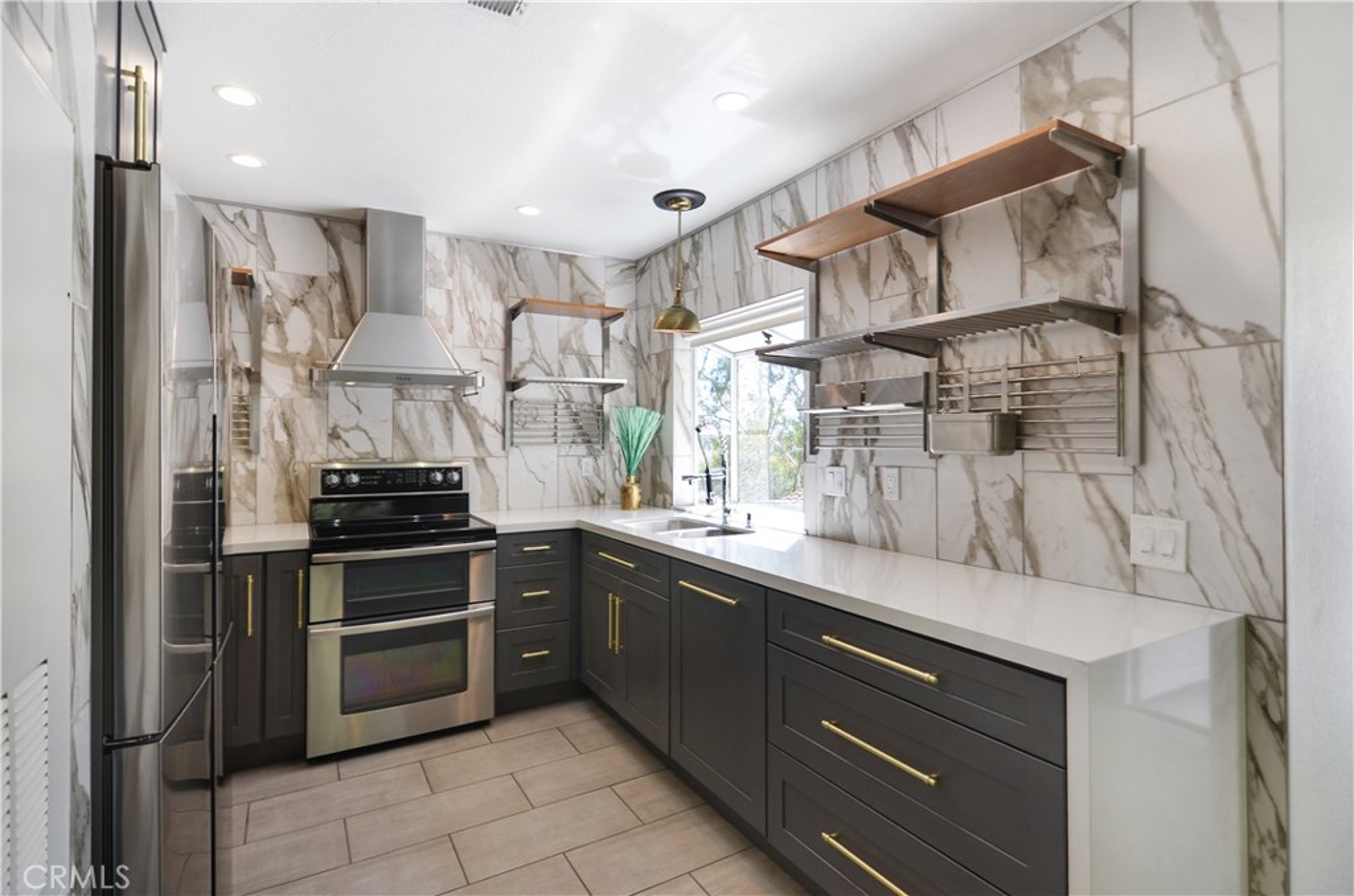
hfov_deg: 95.1
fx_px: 619
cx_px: 677
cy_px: 448
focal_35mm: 16
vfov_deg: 71.8
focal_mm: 11
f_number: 2.8
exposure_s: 1/320
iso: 100
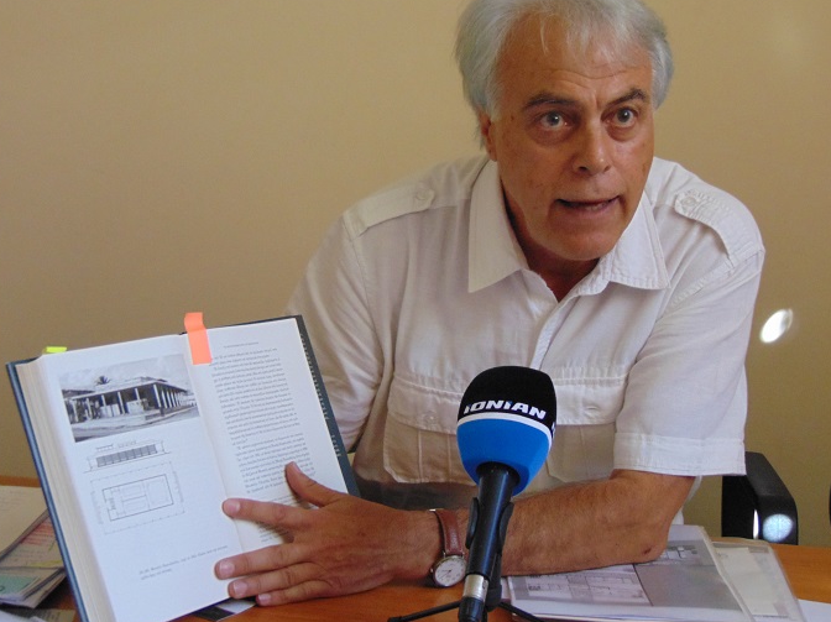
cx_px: 406
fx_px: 1607
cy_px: 289
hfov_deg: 29.0
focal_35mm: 67
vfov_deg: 21.9
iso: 320
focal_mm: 10.8
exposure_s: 1/30
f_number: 3.6
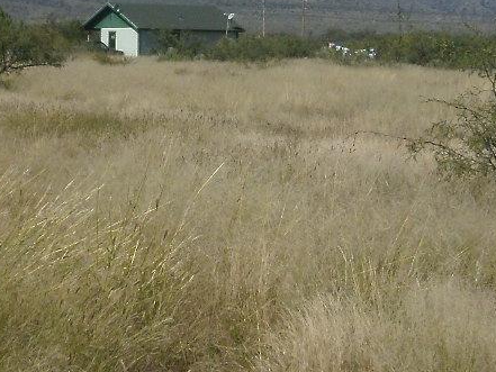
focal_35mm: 185
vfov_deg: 8.0
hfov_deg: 10.7
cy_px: 111
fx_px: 2652
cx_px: 238
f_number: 11.3
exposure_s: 1/250
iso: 100
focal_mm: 9.05
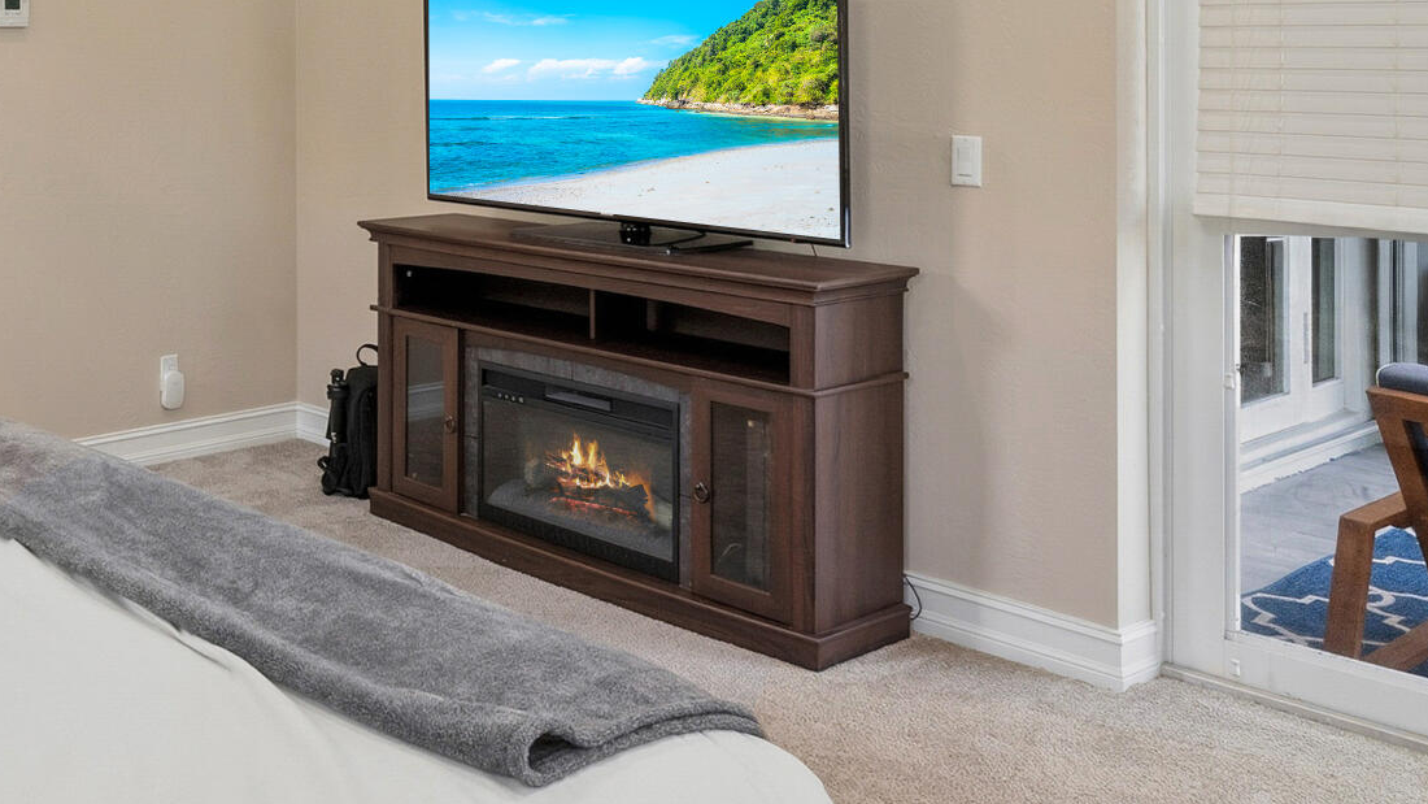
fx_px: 1515
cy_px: 69
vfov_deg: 28.5
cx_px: 196
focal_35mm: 40
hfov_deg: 46.5
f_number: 9
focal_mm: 14
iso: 250
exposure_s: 1/3
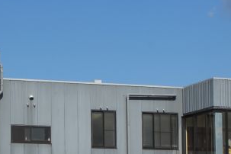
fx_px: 922
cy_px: 163
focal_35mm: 144
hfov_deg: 14.2
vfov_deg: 9.5
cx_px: 30
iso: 100
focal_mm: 29
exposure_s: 1/180
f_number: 11
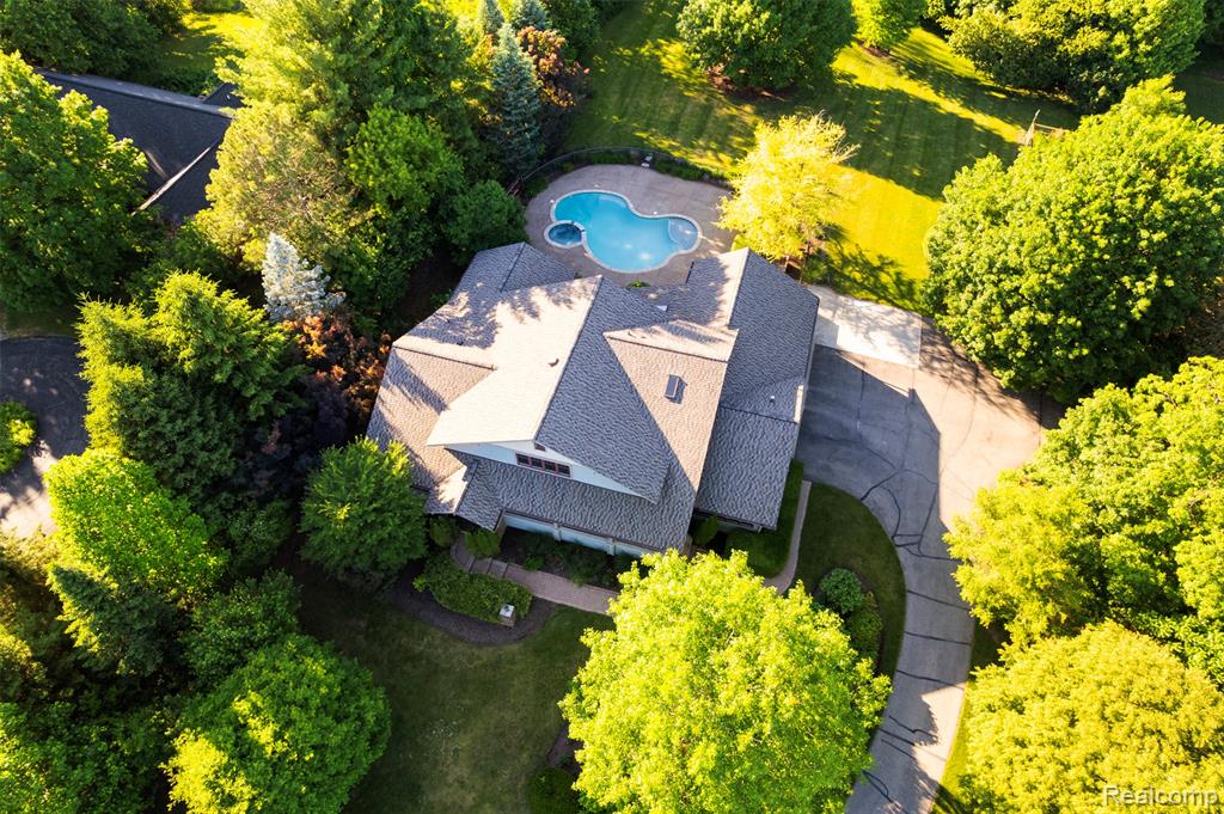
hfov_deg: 78.6
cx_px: 612
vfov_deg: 57.1
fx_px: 747
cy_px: 407
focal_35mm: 22
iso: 100
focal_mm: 8.38
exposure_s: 1/15
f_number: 2.8
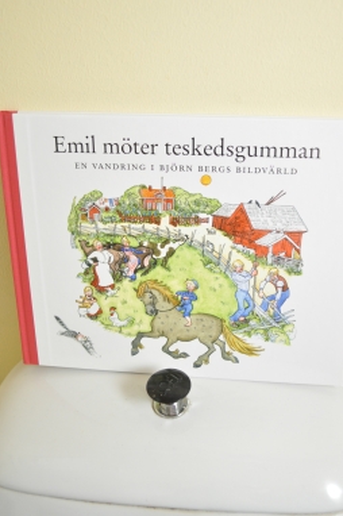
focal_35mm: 39
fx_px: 558
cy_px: 243
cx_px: 194
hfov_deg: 34.1
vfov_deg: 49.6
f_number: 4
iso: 800
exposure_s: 1/60
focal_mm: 22
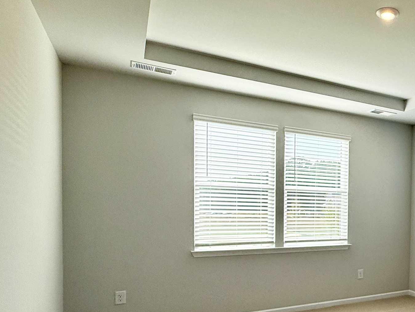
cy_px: 220
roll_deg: -1.5
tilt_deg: -1.2
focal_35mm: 32
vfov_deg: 43.2
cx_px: 400
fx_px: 384
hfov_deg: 48.5
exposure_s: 1/494
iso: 64
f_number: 2.2
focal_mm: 2.22
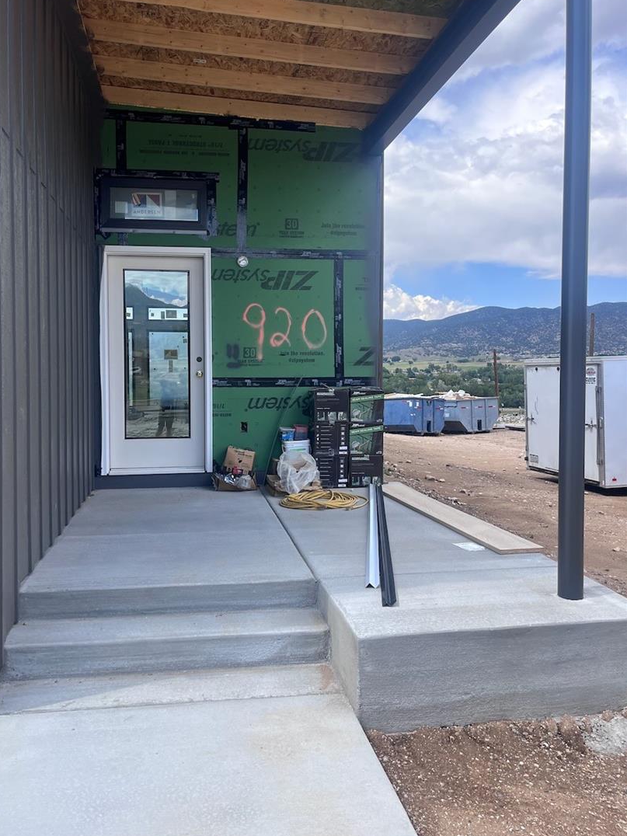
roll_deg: +1.8
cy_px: 393
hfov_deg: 48.1
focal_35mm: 29
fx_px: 700
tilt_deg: -0.7
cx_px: 279
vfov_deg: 61.6
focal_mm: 5.1
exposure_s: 1/1647
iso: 50
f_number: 1.6
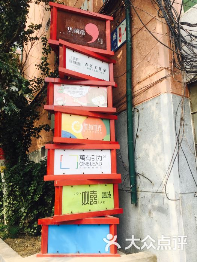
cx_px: 98
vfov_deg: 61.7
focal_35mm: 29
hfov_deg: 48.2
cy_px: 131
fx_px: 220
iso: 25
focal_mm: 4.15
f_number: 2.2
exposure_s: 1/356
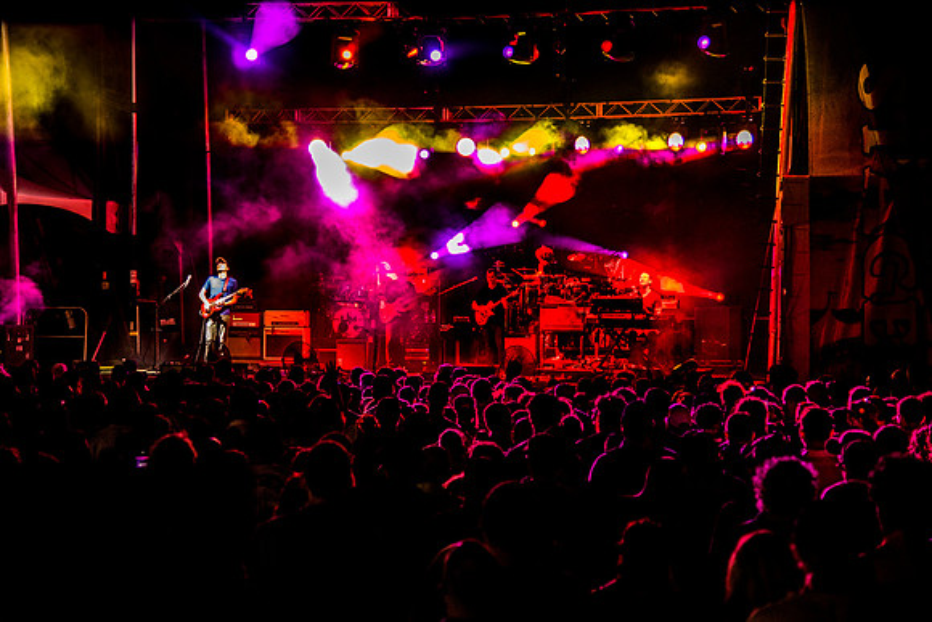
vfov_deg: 19.5
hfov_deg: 28.8
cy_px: 311
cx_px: 466
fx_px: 1813
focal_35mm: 70
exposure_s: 1/125
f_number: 4
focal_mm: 70
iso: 2000
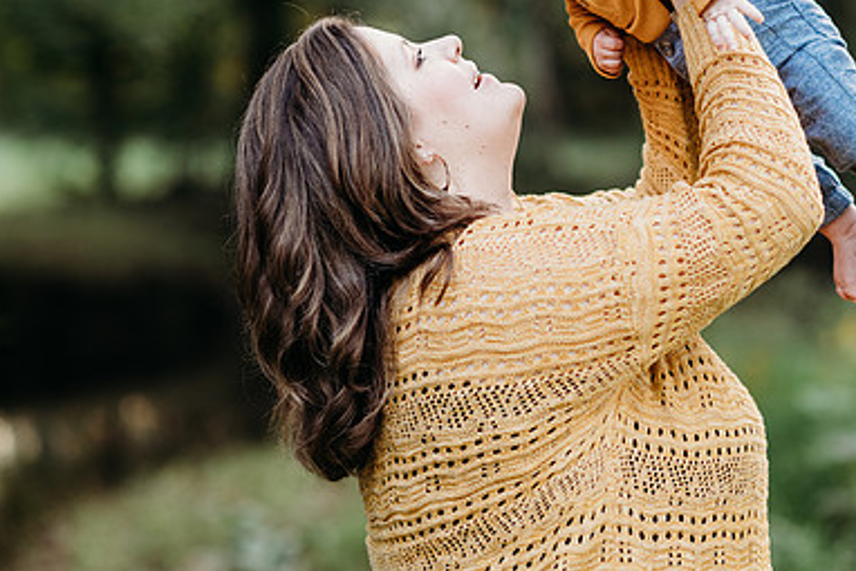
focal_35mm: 129
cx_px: 562
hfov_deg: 15.9
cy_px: 176
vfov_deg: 10.6
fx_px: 3068
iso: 200
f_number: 2.2
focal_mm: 85
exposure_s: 1/200
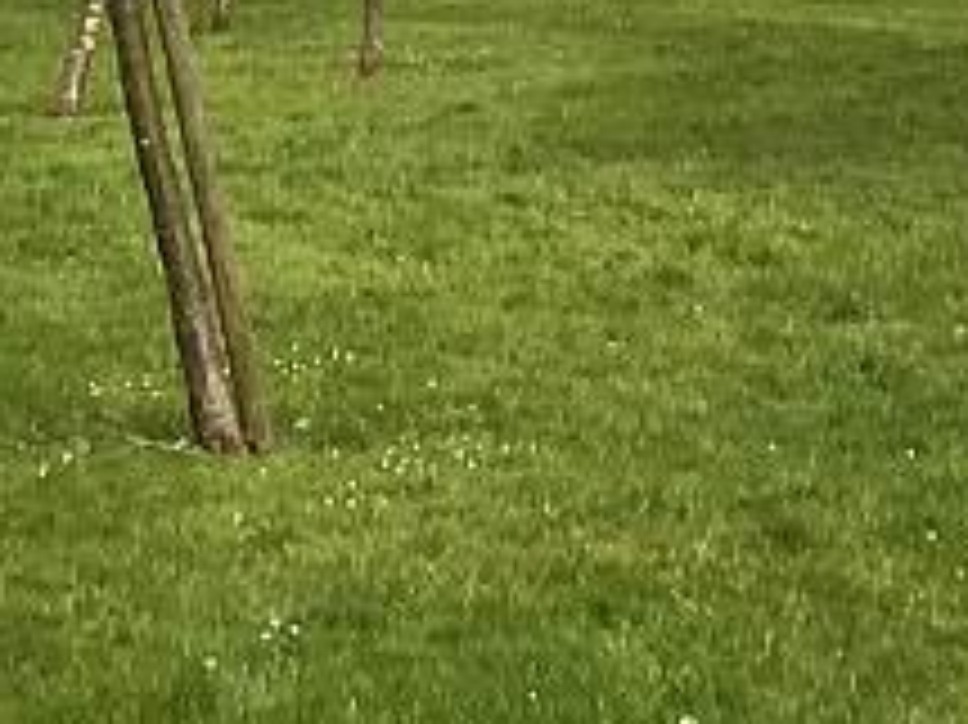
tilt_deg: +12.2
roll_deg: +1.1
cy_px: -1430
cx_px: 383
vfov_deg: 6.3
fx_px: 6037
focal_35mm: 216
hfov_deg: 9.2
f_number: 2.2
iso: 25
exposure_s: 1/158
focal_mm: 4.15
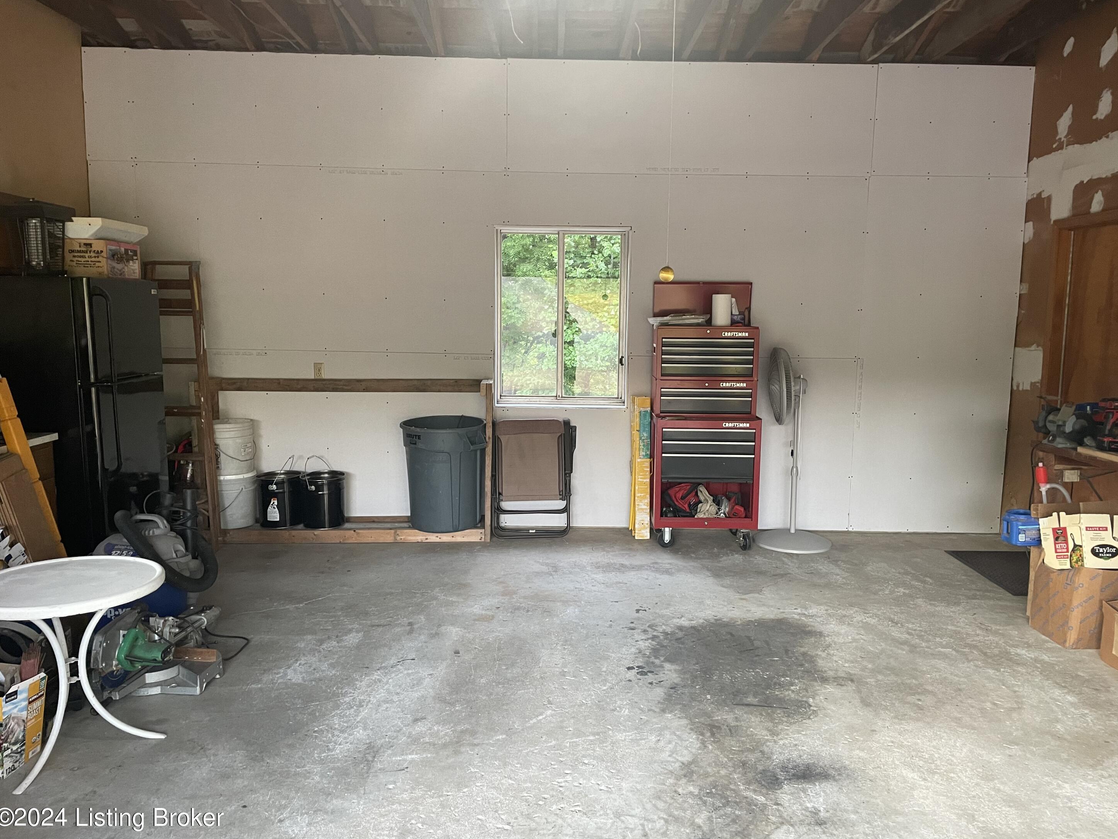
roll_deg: -1.5
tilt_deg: -8.4
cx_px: 574
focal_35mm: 27
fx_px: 872
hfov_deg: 65.3
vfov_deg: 51.4
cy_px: 422
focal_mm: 4.2
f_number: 1.6
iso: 200
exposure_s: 1/60
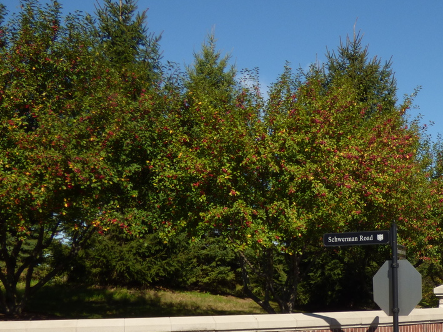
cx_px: 400
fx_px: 832
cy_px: 307
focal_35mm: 65
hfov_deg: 28.6
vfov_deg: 22.0
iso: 100
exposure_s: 1/1600
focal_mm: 5.78
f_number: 3.4
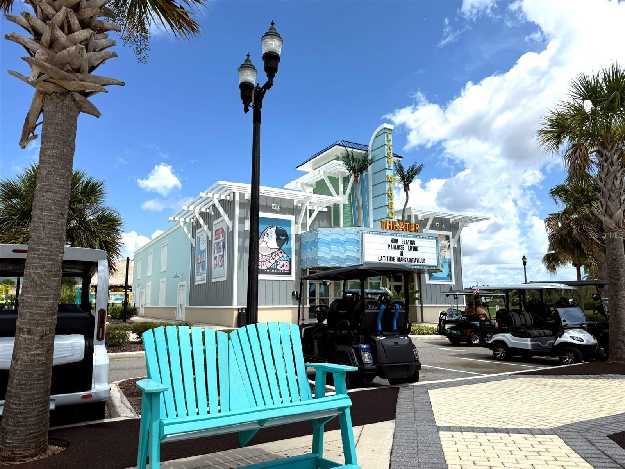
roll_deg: +0.0
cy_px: 234
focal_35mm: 24
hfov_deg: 71.6
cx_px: 312
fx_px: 433
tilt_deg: +8.9
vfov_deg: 56.8
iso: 80
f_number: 1.78
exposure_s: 1/6173
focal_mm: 6.76
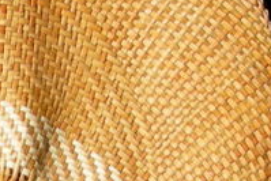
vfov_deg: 8.5
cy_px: 219
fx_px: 1198
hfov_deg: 12.6
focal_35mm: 159
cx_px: -50
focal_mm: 6.3
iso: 50
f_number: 4
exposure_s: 1/616
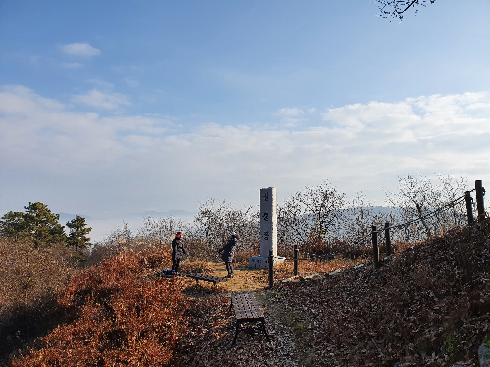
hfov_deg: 67.3
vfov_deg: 53.1
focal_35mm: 26
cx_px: 245
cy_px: 184
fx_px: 368
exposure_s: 1/1964
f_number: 2.4
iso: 50
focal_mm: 4.32
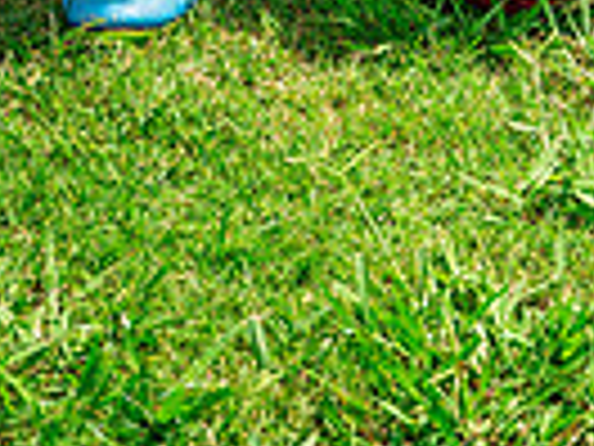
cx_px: 432
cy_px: -554
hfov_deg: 13.4
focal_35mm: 147
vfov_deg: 9.2
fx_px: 2522
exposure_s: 1/125
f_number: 10
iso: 100
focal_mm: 45
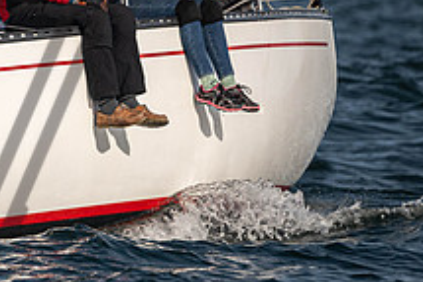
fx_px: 16801
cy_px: -85
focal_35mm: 1431
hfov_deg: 1.4
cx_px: -48
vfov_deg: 1.0
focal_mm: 400
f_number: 5.6
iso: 400
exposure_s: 1/3200
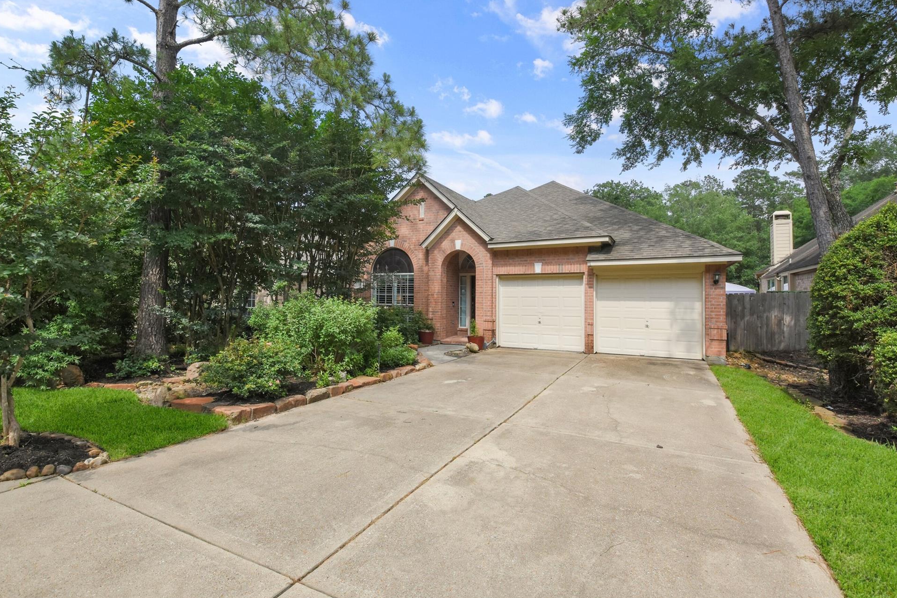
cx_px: 430
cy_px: 303
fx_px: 399
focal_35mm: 16
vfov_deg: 73.7
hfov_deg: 96.7
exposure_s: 1/1000
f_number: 8
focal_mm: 10
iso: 400
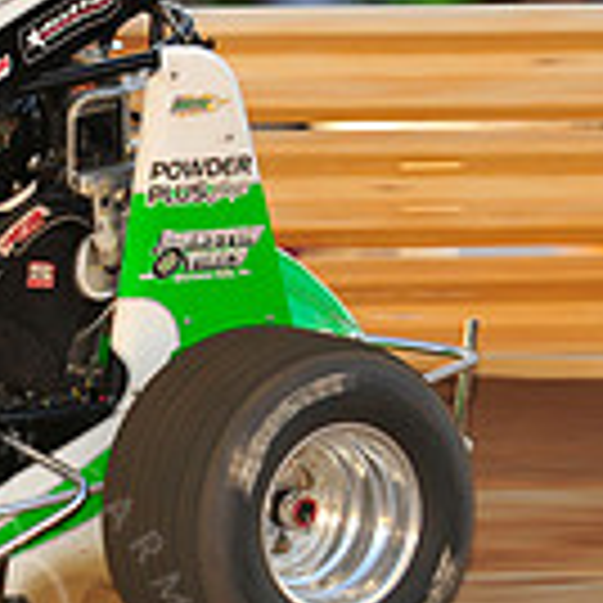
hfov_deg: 3.1
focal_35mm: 570
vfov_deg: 3.1
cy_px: 270
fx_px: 11234
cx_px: -72
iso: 640
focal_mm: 155
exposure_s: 1/320
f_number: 7.1
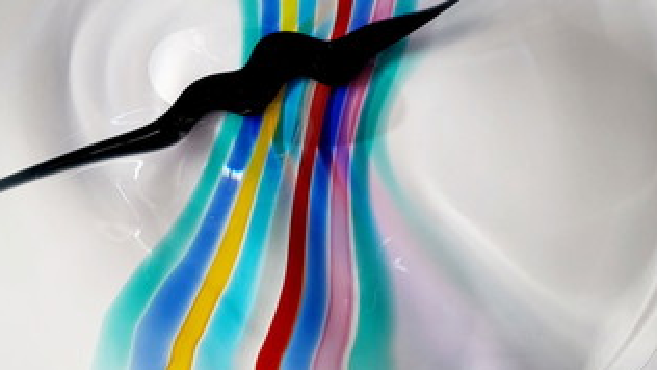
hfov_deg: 44.5
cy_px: 135
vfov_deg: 25.9
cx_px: 310
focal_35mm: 46
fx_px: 802
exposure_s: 1/100
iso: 250
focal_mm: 5.4
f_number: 1.8
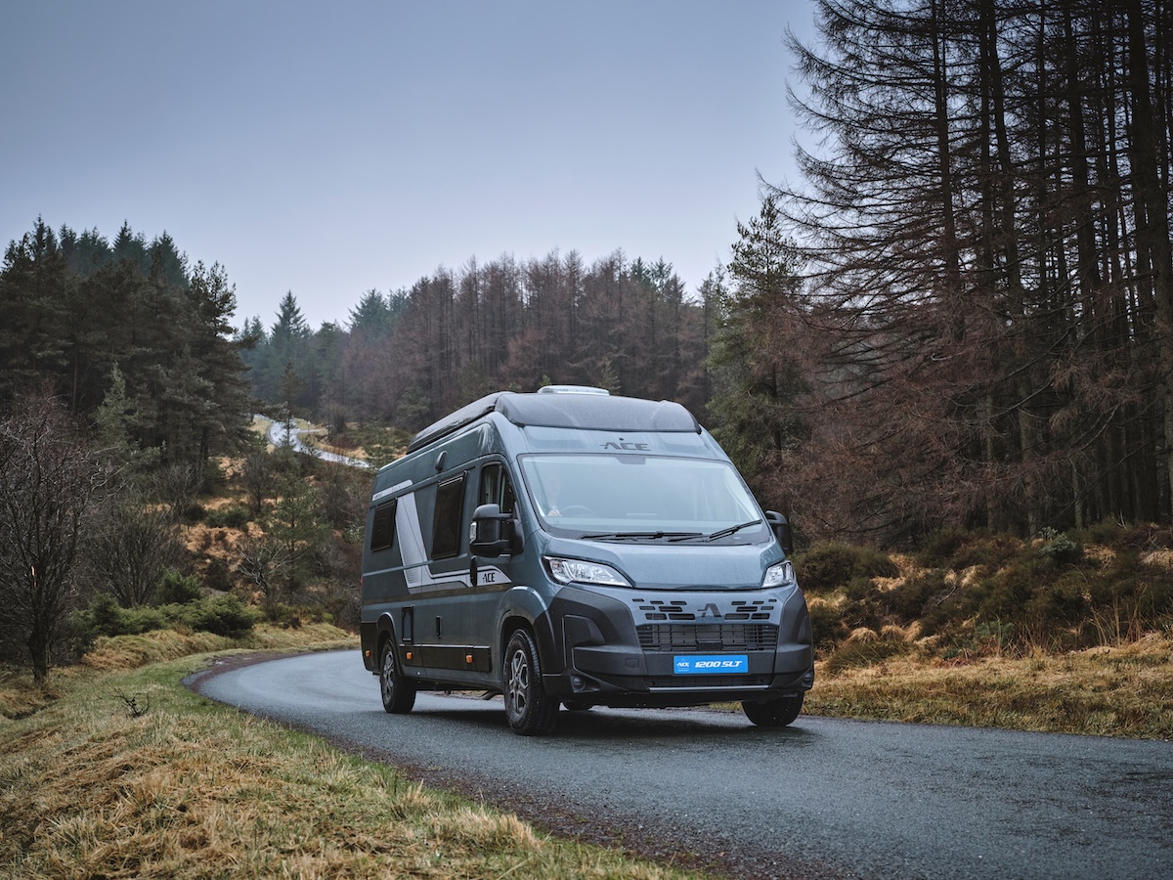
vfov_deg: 33.6
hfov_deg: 43.9
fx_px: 1457
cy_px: 440
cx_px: 586
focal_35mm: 43
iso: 640
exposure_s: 1/60
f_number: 7.1
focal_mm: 54.1
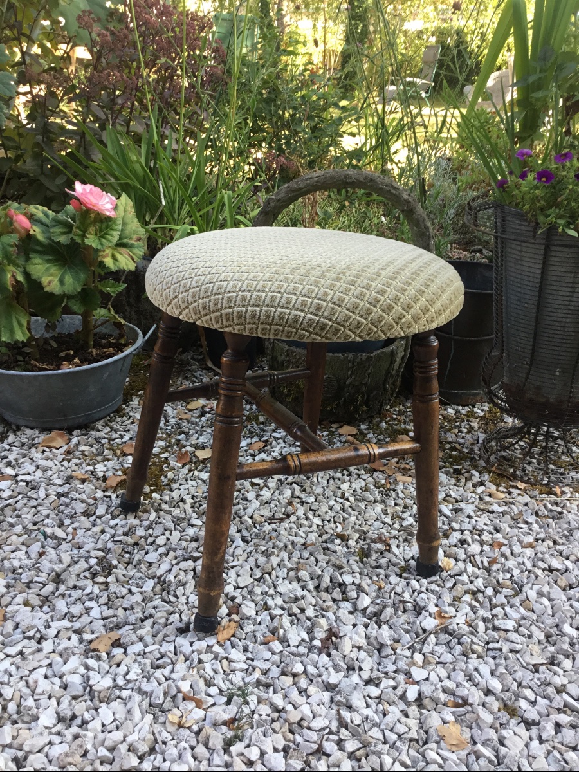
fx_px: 691
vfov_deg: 58.4
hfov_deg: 45.4
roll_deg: +1.0
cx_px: 290
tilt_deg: -23.0
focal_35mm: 31
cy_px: 386
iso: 40
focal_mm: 3.3
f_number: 2.4
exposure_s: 1/100
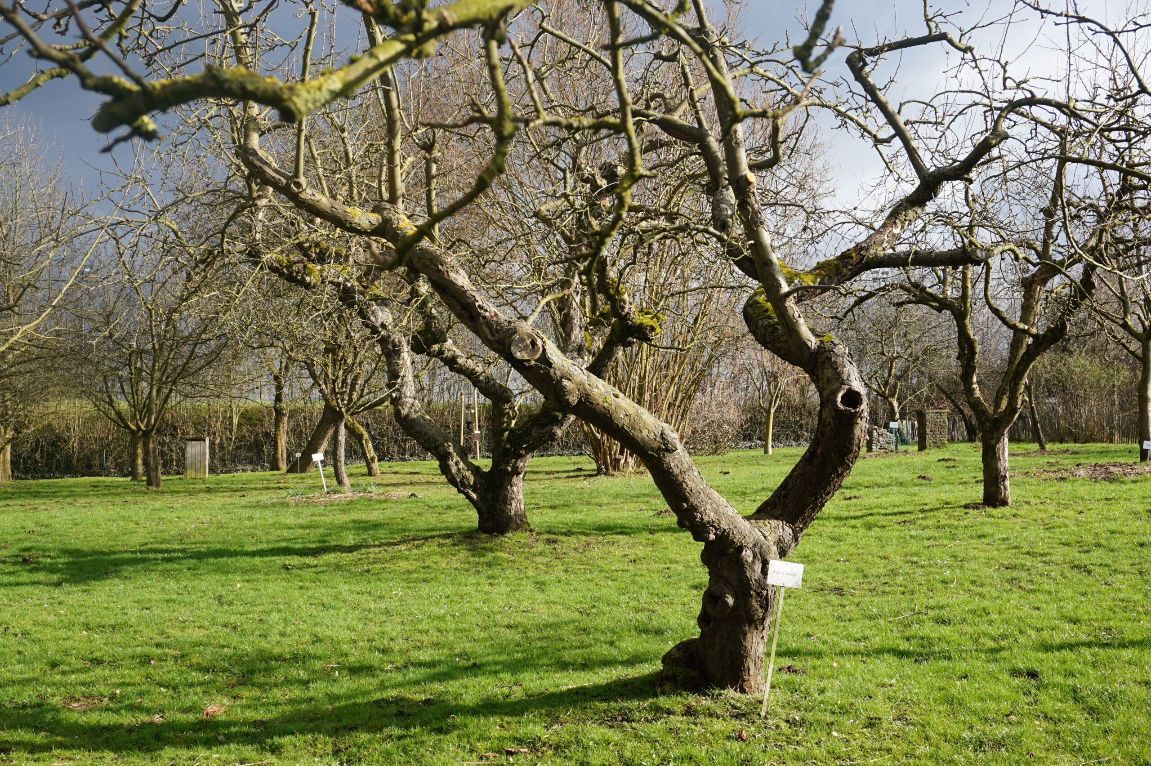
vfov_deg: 28.9
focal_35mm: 46
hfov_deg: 42.3
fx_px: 1486
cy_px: 383
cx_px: 576
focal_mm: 31
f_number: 9
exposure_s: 1/80
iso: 100
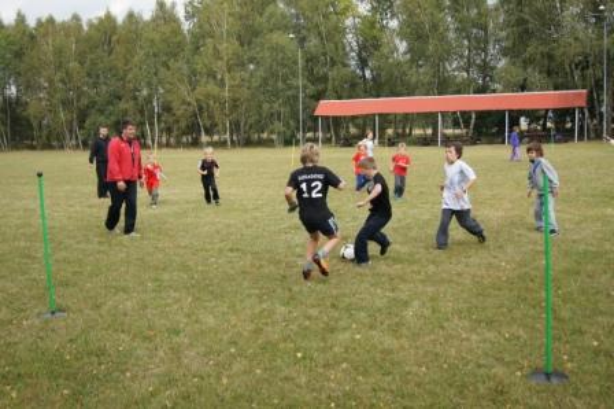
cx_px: 307
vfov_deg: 31.8
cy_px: 204
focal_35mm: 42
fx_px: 716
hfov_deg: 46.4
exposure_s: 1/2000
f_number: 4.5
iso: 400
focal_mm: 28
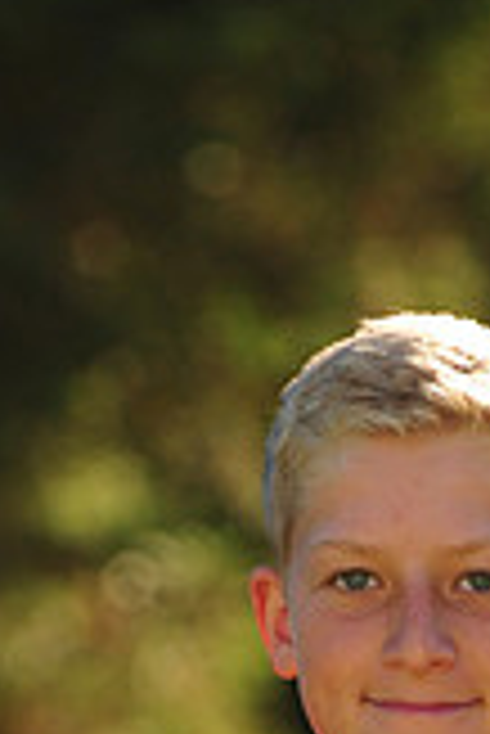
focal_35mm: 640
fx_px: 13038
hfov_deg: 2.2
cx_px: 387
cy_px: 1238
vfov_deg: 3.2
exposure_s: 1/400
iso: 200
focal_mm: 180
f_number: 4.5
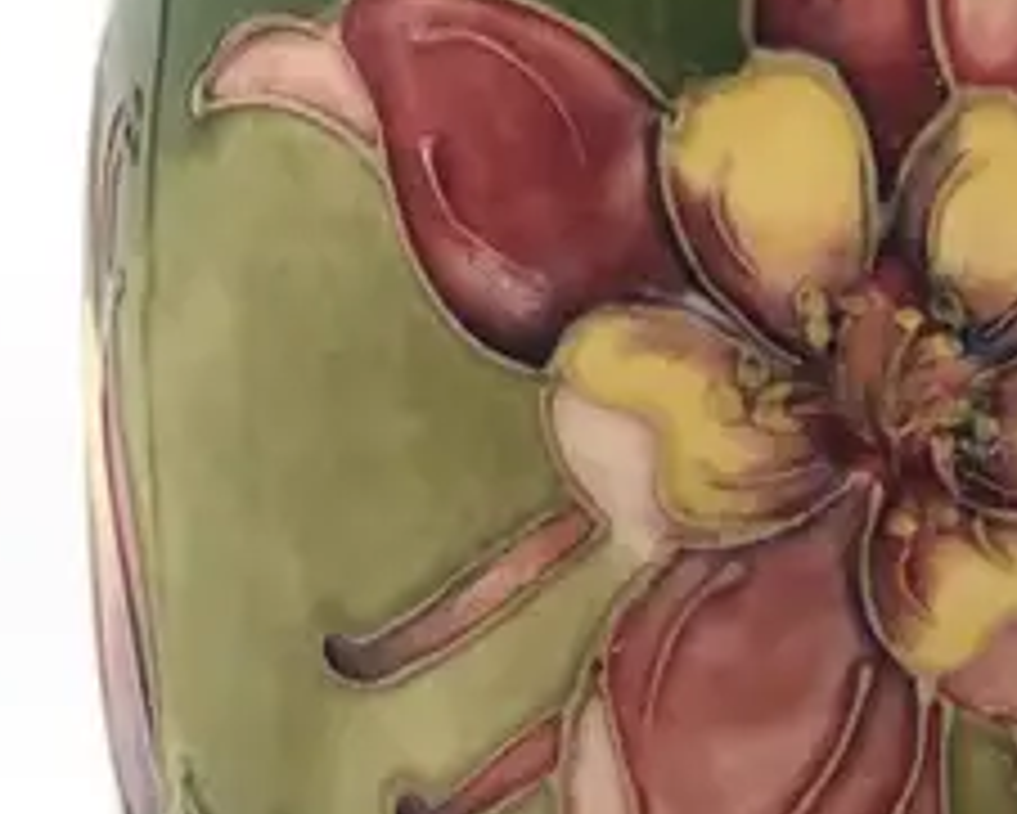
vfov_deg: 6.1
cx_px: 936
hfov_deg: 7.6
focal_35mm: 252
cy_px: 1354
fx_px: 7588
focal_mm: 6.6
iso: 32
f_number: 2.8
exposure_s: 1/100
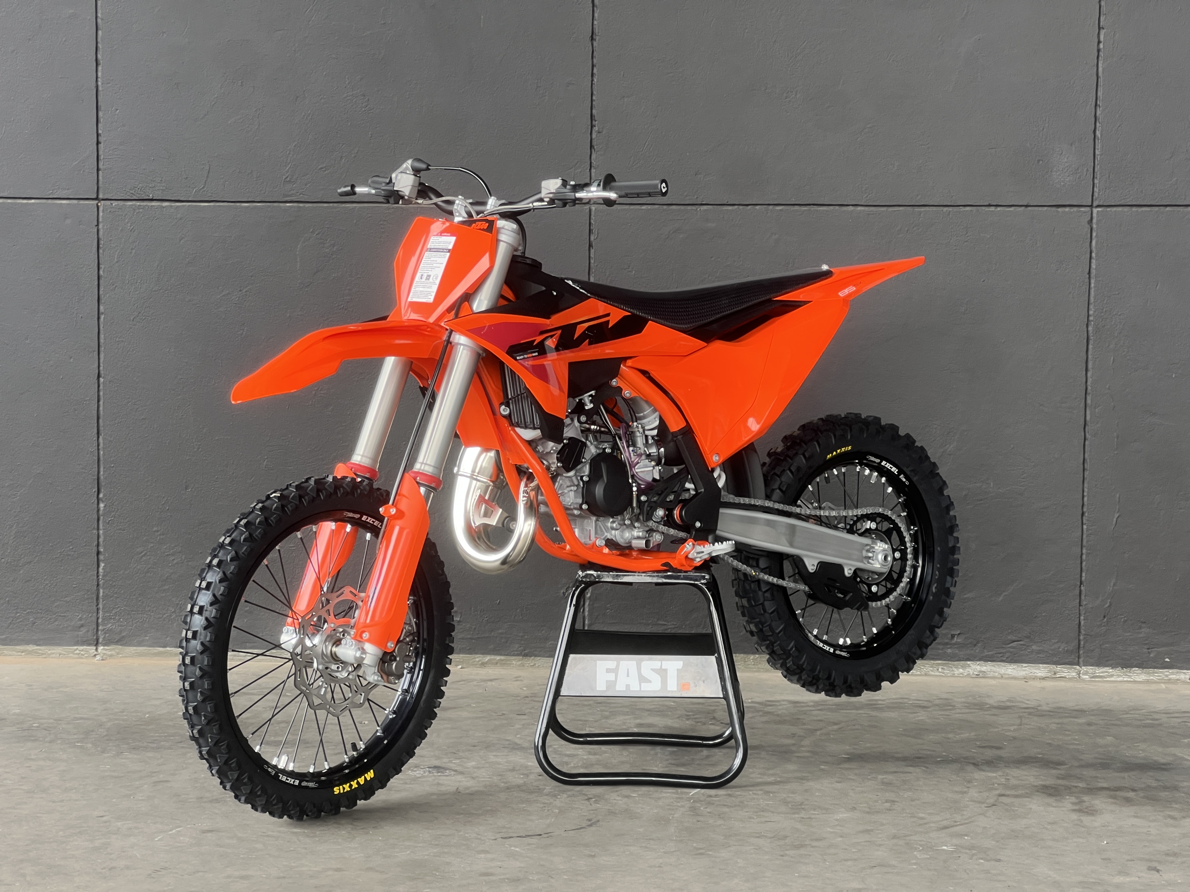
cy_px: 446
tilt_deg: -5.0
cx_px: 595
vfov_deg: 19.1
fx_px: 2647
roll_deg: -0.9
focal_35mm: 77
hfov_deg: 25.3
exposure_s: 1/99
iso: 64
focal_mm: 9
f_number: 2.8
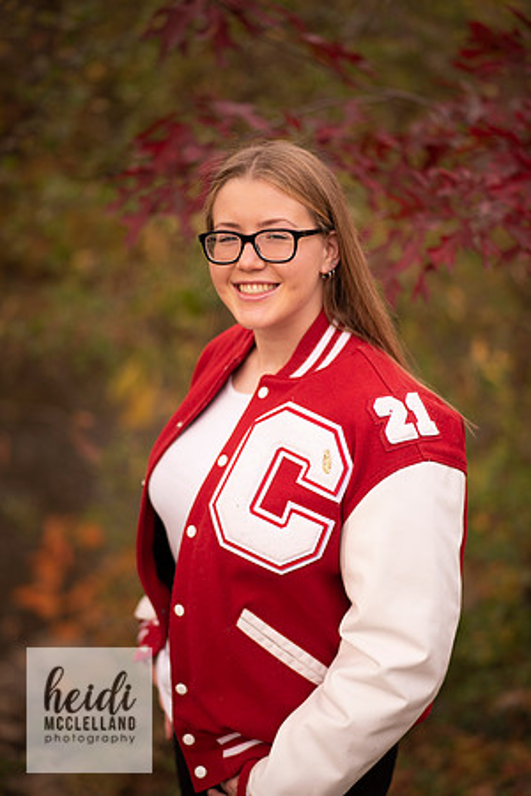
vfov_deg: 23.9
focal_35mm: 85
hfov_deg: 16.1
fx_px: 1880
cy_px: 398
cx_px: 266
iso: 100
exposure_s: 1/1250
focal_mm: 85
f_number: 1.8
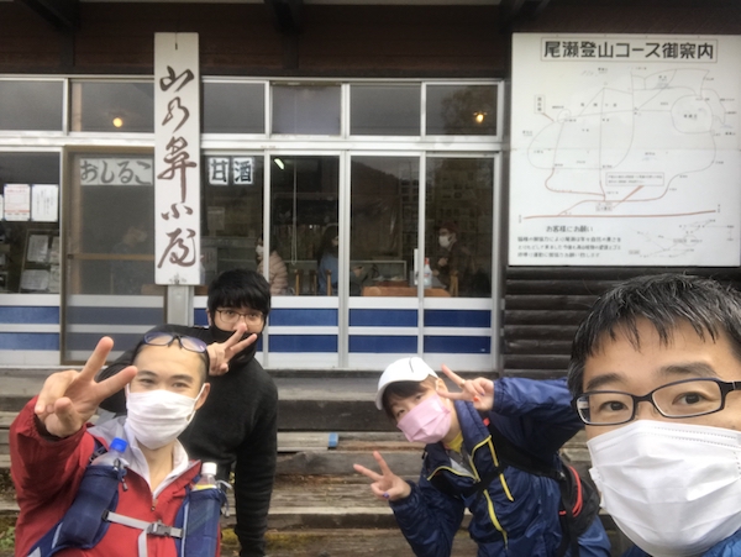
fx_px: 686
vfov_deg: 44.2
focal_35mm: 32
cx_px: 370
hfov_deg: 56.8
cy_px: 278
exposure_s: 1/208
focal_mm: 2.87
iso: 25
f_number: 2.2
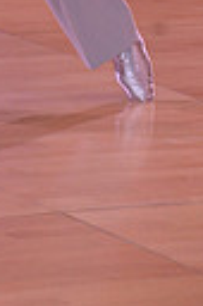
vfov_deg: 4.9
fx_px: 3528
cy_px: -382
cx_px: -128
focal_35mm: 416
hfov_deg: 3.3
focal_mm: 92
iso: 1600
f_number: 5
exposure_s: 1/250
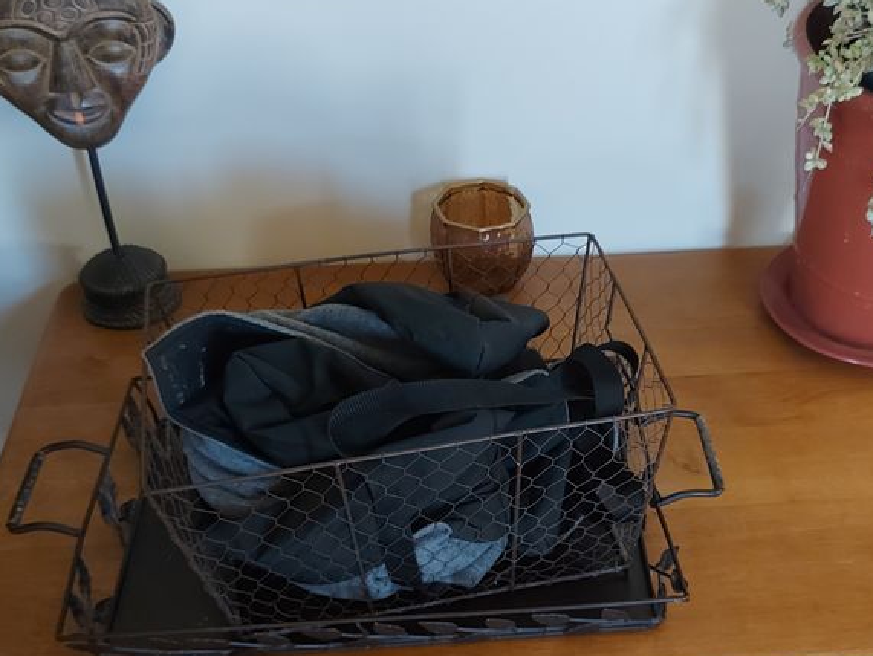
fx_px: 1060
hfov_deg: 44.3
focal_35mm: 42
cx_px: 557
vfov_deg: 33.7
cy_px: 486
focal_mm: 5.23
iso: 500
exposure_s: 1/20
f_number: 1.8
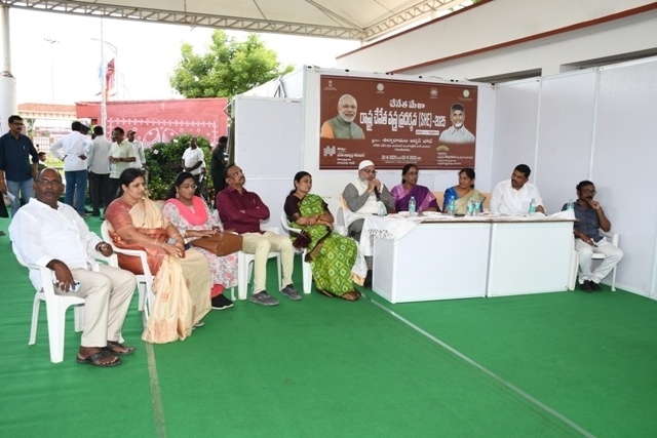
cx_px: 328
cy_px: 219
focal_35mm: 30
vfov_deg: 43.6
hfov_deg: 61.9
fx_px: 548
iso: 320
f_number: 5.6
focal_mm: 20
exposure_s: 1/100
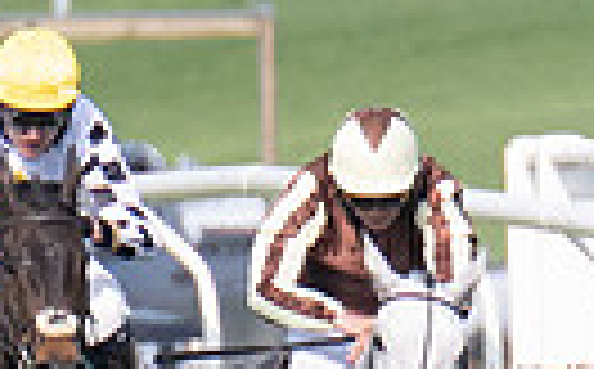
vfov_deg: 0.3
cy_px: 460
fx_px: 68684
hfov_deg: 0.5
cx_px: 1011
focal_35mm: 4250
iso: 400
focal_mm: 280
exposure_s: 1/3200
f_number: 4
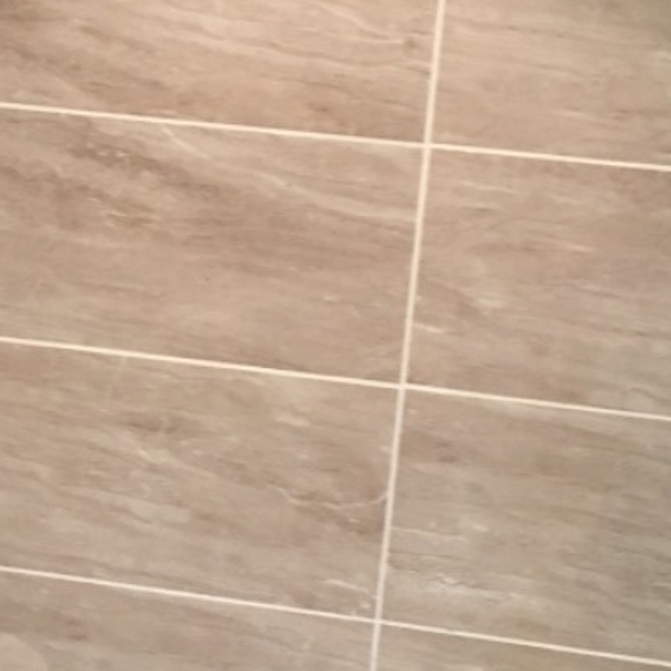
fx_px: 1645
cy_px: 317
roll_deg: -7.0
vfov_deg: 23.1
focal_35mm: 75
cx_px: 334
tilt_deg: -7.0
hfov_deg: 23.1
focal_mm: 4.15
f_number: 2.2
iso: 160
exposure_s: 1/33
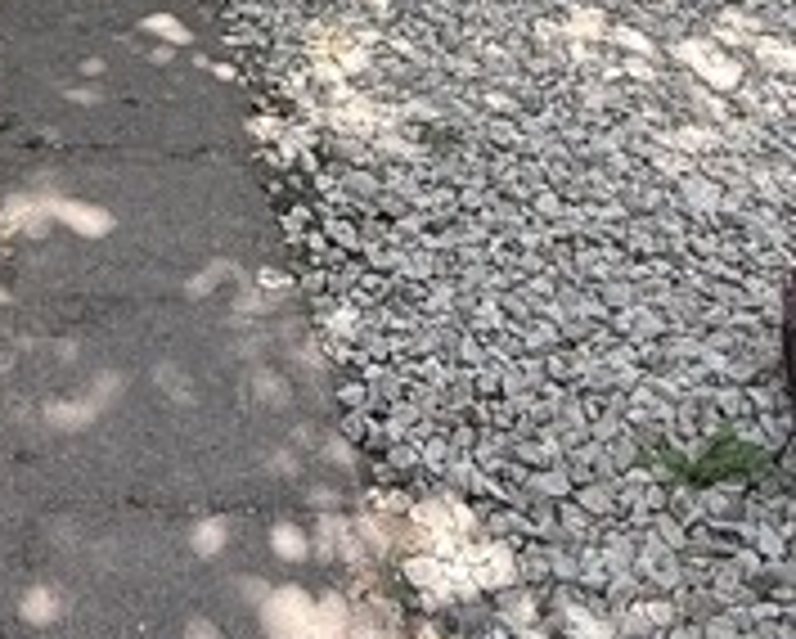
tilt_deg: -5.0
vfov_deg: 15.4
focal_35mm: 79
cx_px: -58
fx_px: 1863
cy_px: -657
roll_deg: -1.3
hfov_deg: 22.8
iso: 64
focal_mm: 2.22
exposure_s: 1/307
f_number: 2.2
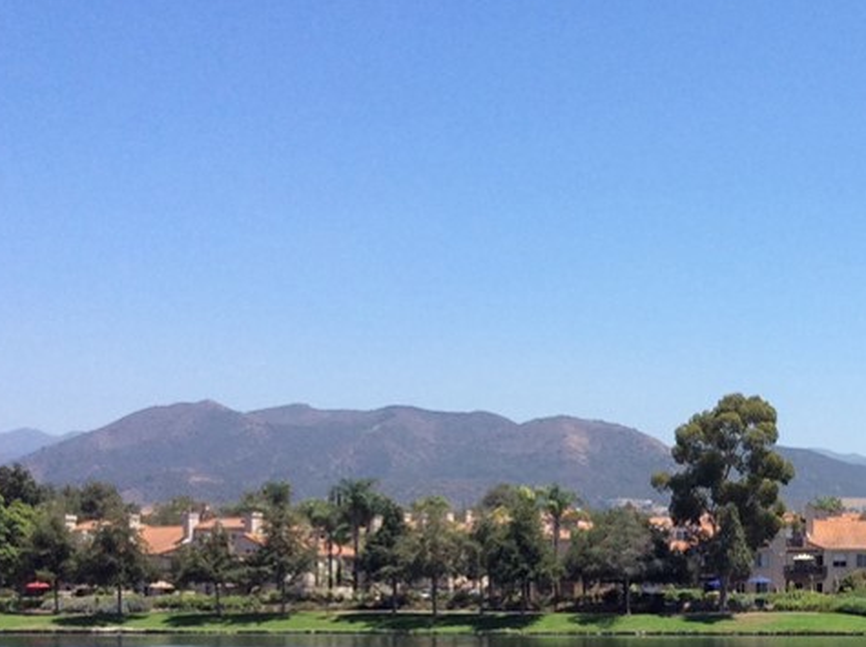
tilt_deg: -1.6
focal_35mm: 69
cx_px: 851
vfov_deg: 20.6
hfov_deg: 26.8
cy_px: 639
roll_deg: +1.8
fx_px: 1724
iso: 32
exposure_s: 1/1271
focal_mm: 3.3
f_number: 2.4
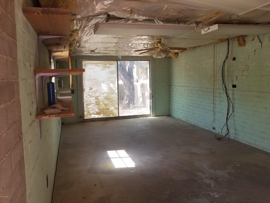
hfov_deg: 67.3
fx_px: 203
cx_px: 135
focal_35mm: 26
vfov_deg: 53.1
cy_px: 102
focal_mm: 4.25
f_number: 1.7
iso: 64
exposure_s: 1/120
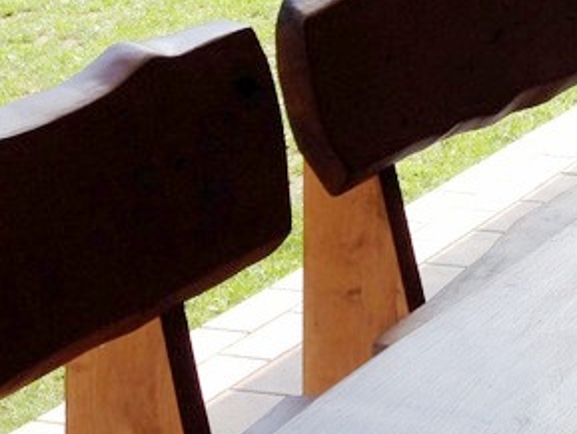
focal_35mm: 117
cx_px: 831
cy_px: -330
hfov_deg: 15.7
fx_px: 1951
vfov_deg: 11.8
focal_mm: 4.13
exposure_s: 1/278
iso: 50
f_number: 2.4
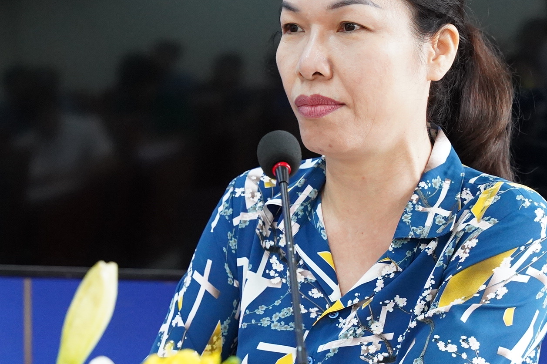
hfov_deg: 13.9
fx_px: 2235
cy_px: 214
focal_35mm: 147
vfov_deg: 9.3
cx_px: 188
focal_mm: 61.5
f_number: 4
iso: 6400
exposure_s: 1/500
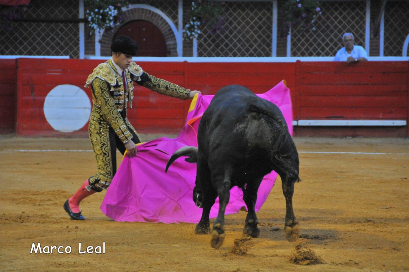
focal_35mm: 225
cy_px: 136
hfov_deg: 9.2
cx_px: 204
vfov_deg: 6.1
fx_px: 2553
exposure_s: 1/250
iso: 1600
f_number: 5.6
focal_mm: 150
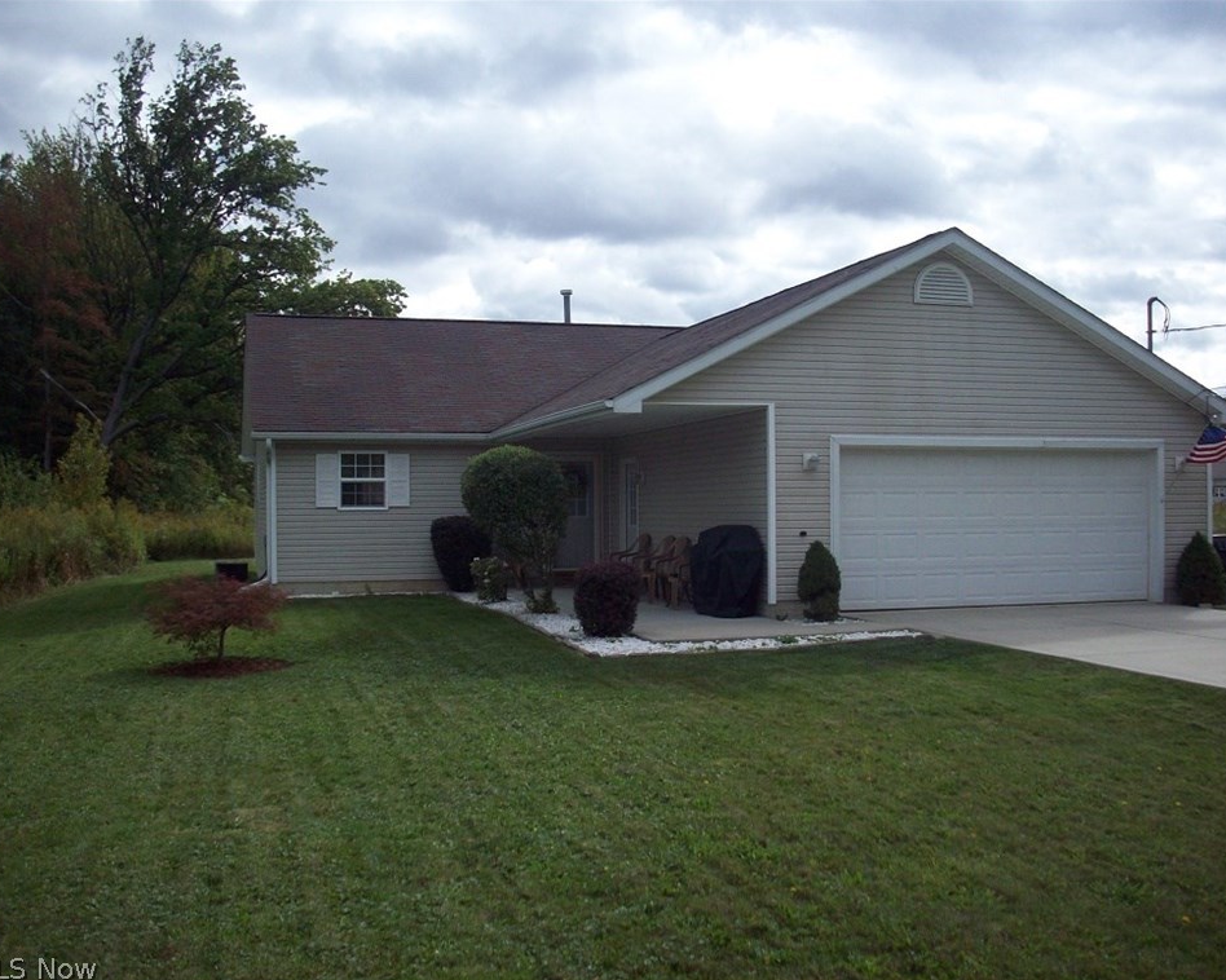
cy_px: 495
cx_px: 625
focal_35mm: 39
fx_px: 1415
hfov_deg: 46.8
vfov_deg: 38.2
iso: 80
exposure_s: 1/399
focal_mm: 6.2
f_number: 5.6
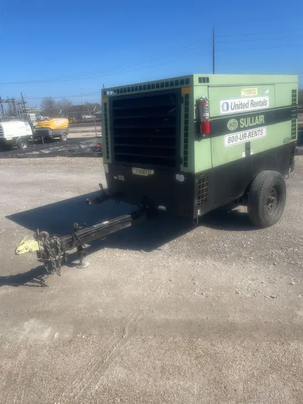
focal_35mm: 26
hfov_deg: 53.1
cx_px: 152
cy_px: 202
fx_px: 303
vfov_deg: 67.3
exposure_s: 1/5556
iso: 50
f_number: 1.6
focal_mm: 4.2
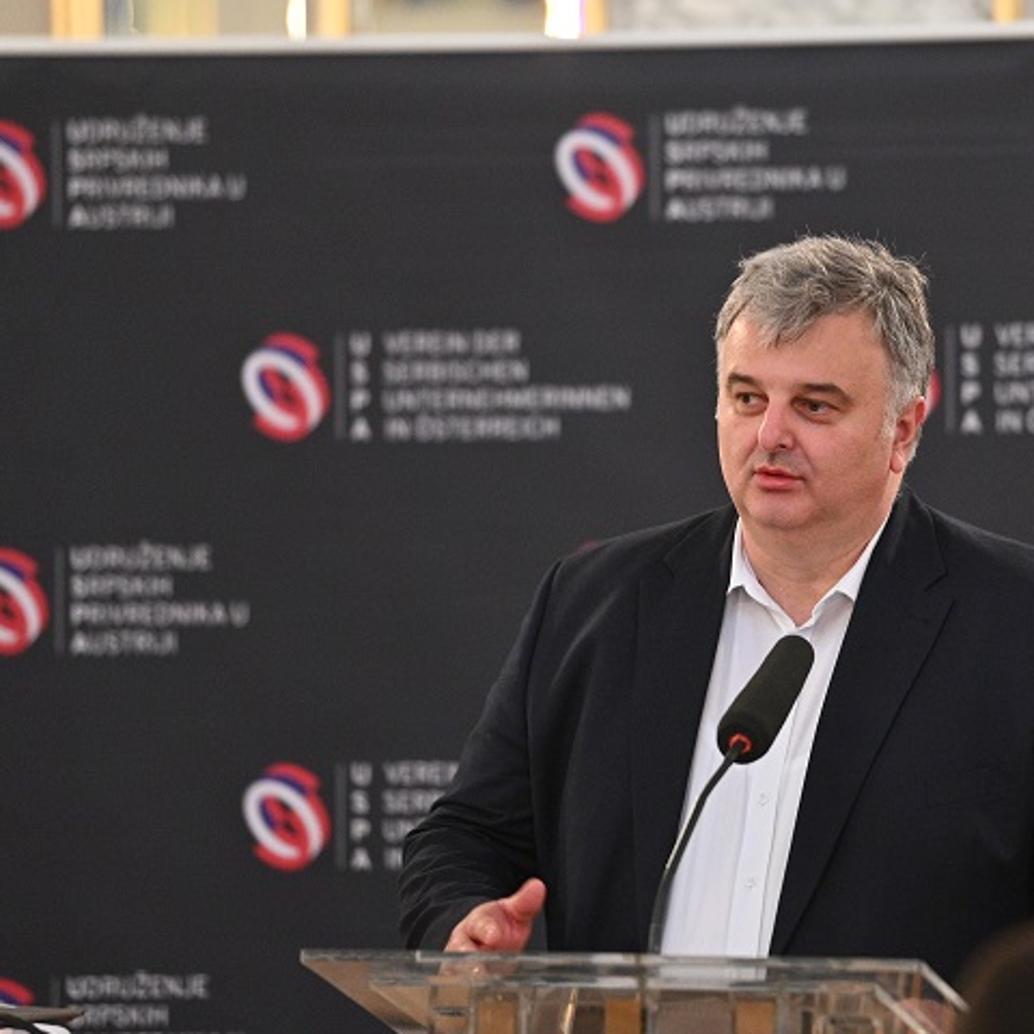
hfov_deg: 6.2
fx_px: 9564
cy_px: 500
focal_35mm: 283
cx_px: 758
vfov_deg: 6.2
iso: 3200
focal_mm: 200
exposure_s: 1/200
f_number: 2.8
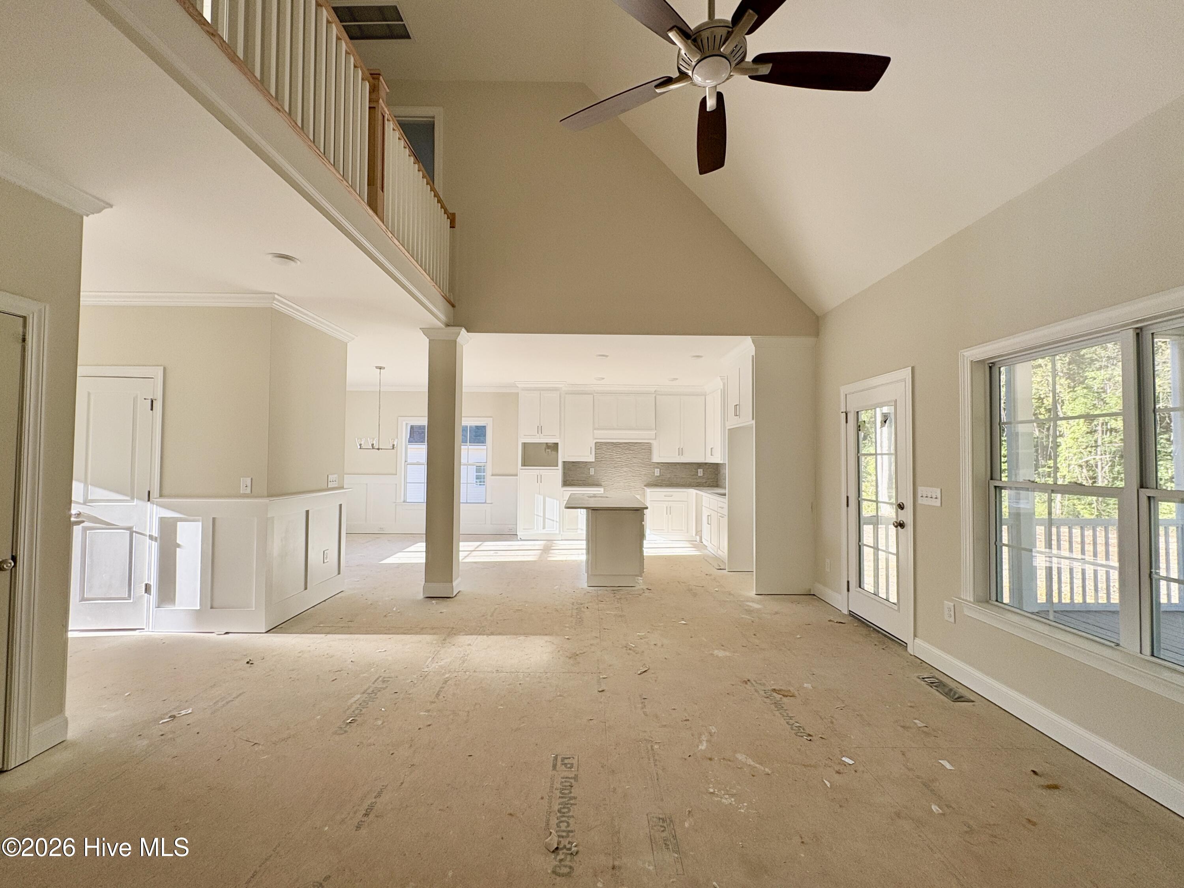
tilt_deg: +2.6
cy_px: 444
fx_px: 479
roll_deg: +0.5
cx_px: 592
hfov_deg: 102.1
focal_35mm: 14
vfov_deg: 85.7
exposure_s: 1/280
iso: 50
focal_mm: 2.22
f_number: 2.2
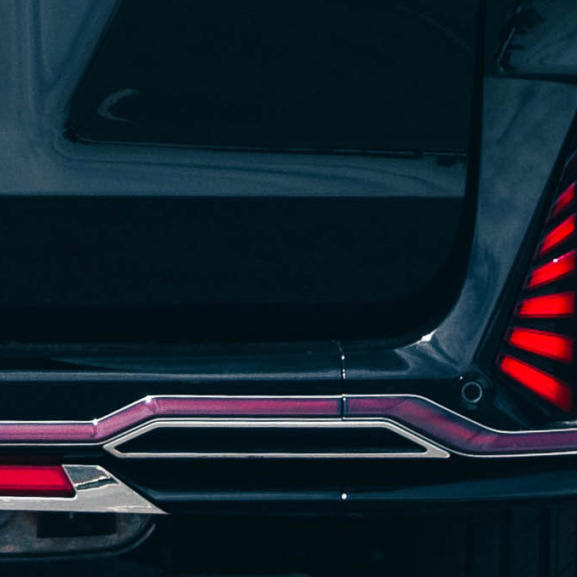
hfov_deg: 3.2
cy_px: -281
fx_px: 10410
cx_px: -392
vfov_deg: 3.2
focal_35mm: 552
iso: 200
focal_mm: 70
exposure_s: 1/1000
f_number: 4.8
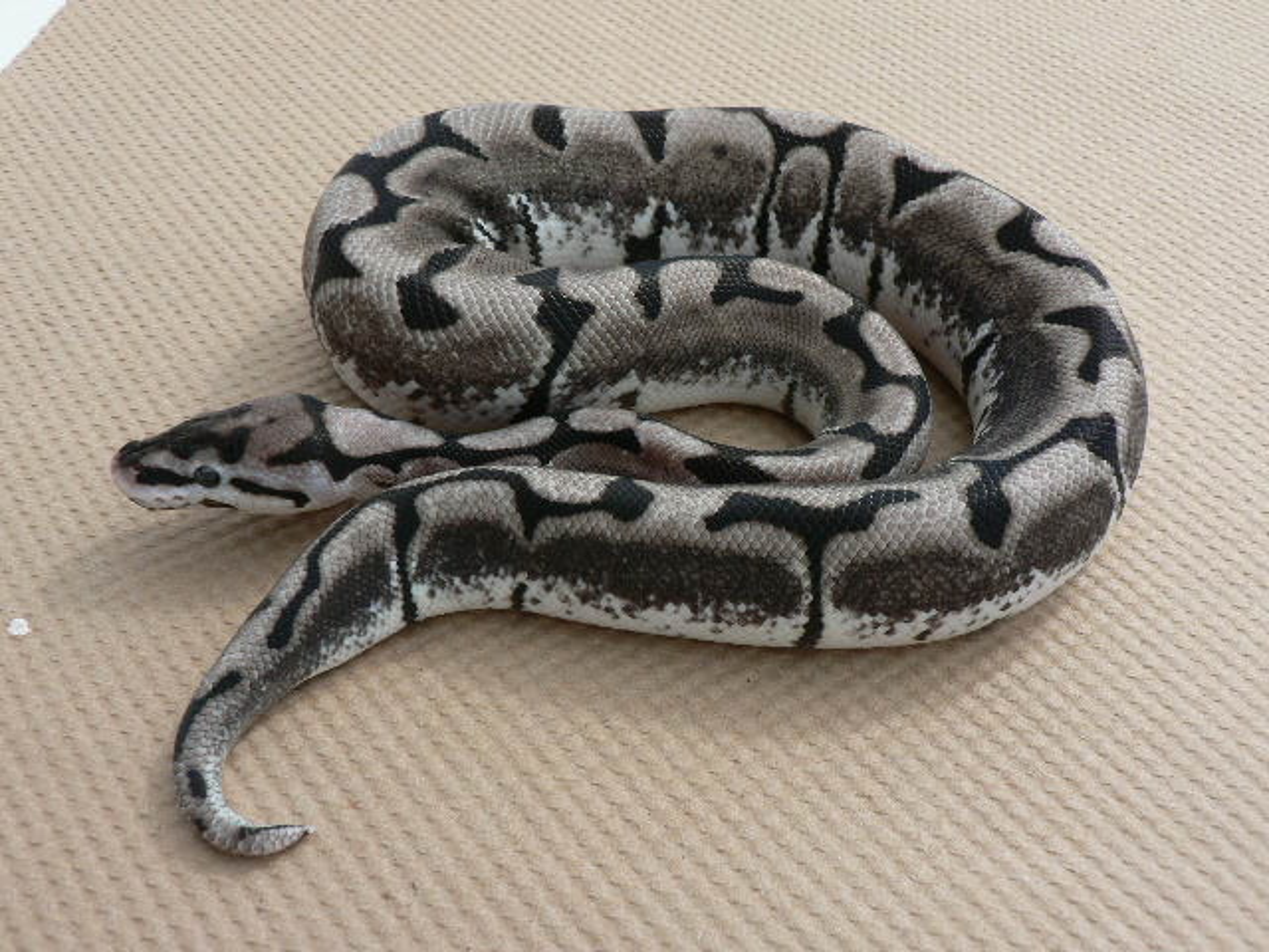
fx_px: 1320
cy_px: 476
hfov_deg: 51.4
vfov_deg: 39.7
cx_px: 634
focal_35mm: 36
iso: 80
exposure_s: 1/400
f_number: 4.5
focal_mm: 6
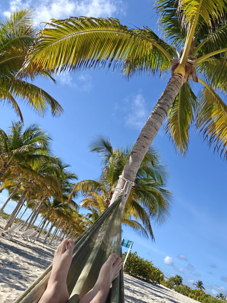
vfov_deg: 65.3
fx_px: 236
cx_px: 127
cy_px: 152
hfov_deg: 51.3
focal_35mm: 27
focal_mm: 5.59
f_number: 1.8
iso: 80
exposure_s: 1/2626
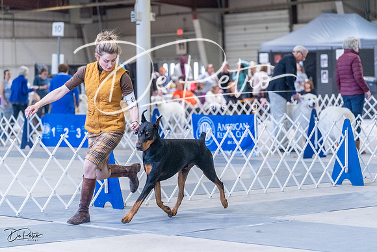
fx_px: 1351
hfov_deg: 15.9
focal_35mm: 129
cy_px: 126
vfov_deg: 10.6
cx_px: 188
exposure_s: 1/400
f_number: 4
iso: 6400
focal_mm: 129
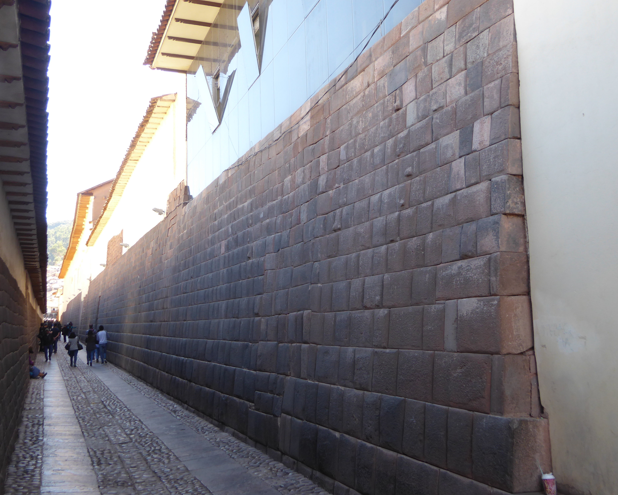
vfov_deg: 39.2
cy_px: 247
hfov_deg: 47.9
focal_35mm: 38
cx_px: 314
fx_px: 695
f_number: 3.7
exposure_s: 1/60
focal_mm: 6.3
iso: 100
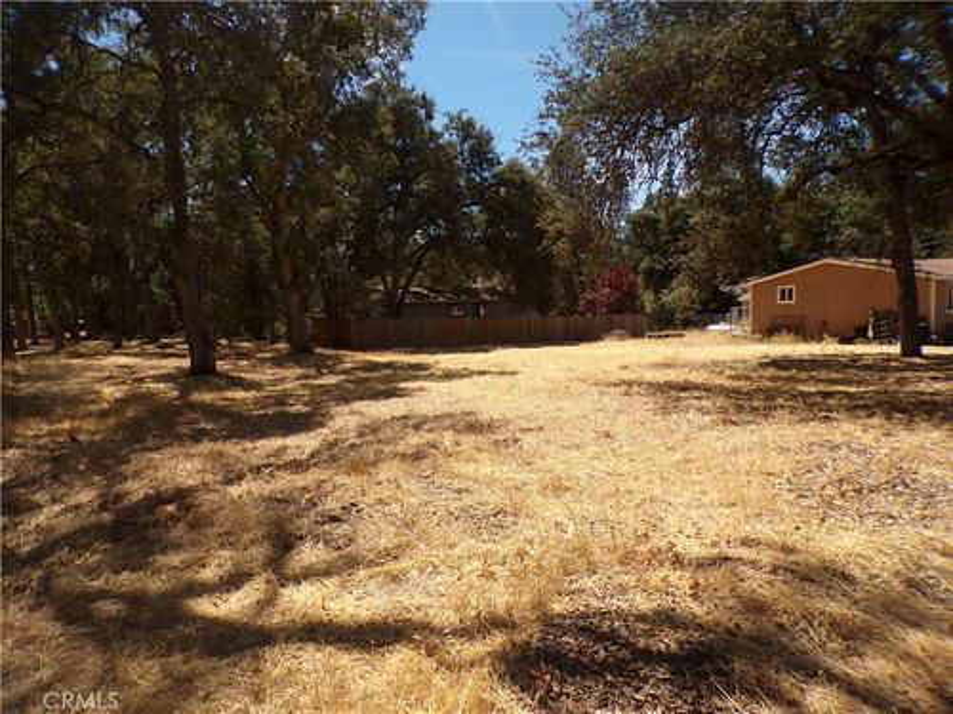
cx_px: 476
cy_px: 357
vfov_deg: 56.8
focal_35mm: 24
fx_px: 661
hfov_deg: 71.6
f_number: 3
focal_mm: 4.3
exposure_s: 1/1100
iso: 100
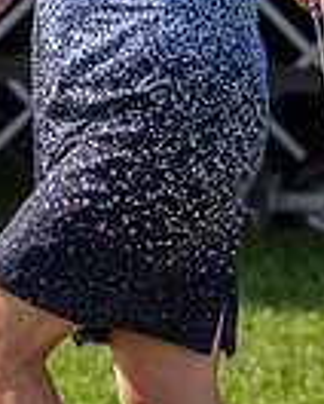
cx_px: 462
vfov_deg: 3.3
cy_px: 200
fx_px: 7068
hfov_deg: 2.6
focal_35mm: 591
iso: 640
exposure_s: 1/2000
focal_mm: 107
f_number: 4
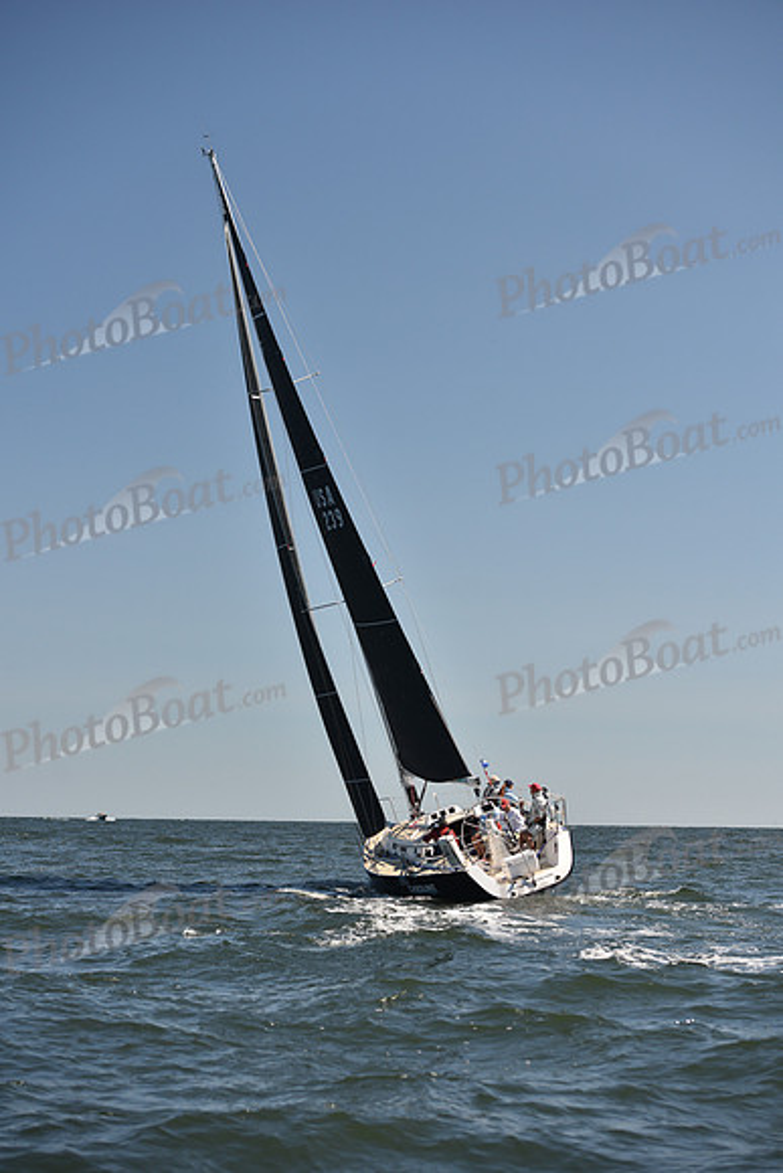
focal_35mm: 70
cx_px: 392
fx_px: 2282
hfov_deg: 19.5
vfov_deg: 28.8
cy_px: 586
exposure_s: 1/1250
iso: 250
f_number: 4
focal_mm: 70
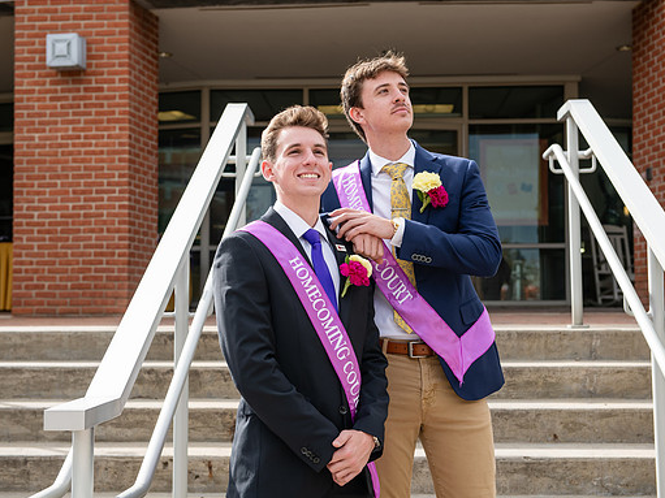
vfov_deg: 24.4
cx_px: 345
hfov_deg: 32.2
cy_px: 250
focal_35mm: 60
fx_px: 1152
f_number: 4.5
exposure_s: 1/400
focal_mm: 55
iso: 160
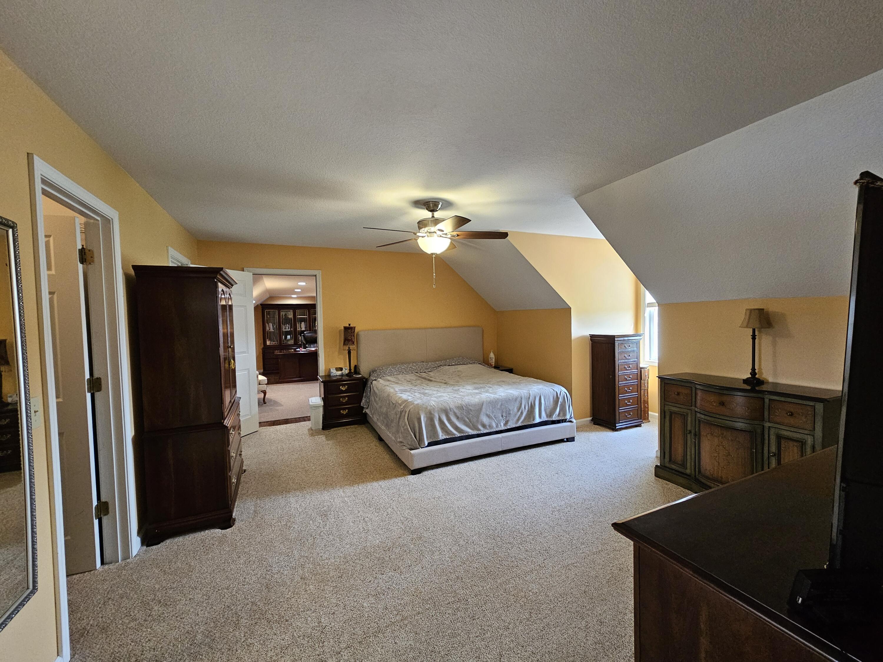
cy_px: 331
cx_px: 442
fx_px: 332
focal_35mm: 13
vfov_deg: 89.9
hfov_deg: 106.2
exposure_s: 1/60
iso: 400
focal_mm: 2.2
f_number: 2.2
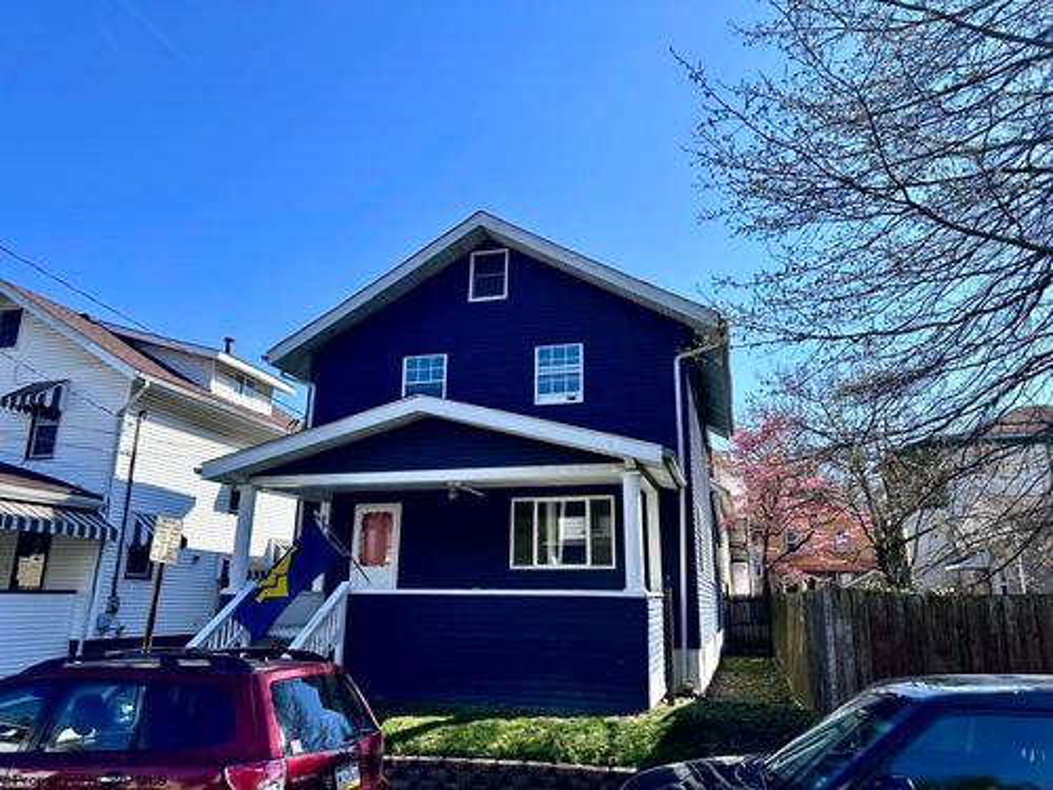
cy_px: 395
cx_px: 526
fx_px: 730
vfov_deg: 56.8
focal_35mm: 24
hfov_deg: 71.6
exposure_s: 1/3155
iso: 80
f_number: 1.78
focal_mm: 6.86
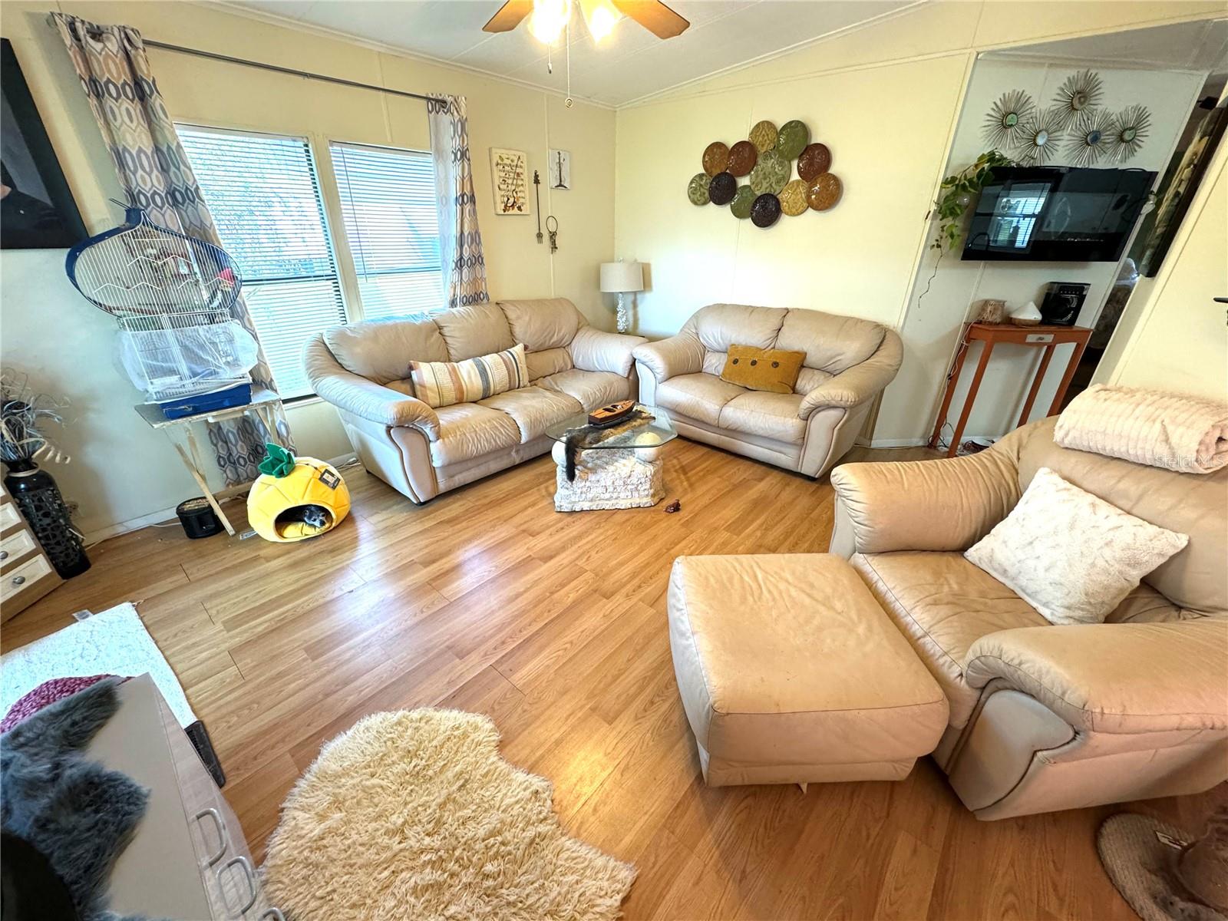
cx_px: 614
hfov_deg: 102.1
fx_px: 497
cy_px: 460
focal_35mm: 14
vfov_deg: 85.7
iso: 250
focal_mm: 2.22
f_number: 2.2
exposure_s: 1/60
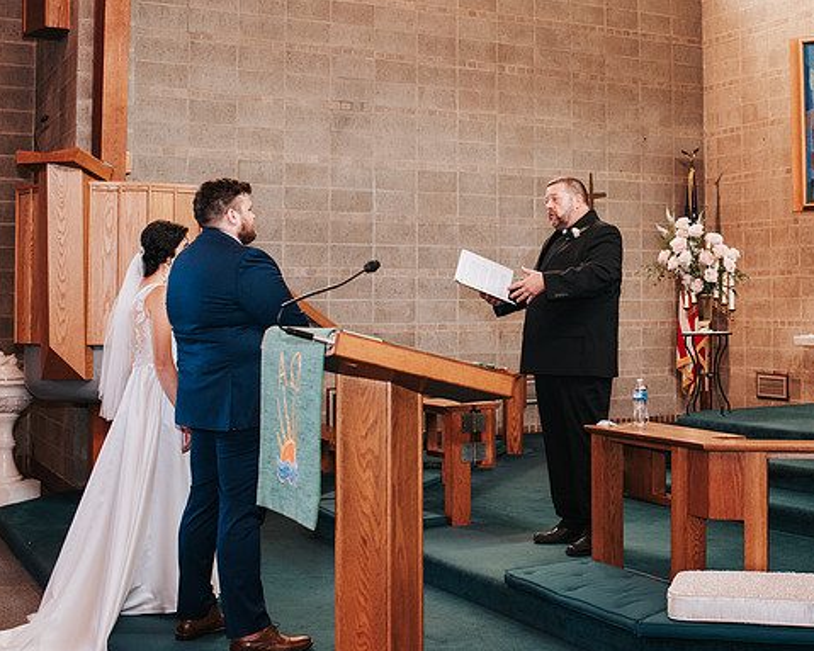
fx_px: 1252
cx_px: 555
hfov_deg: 35.6
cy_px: 232
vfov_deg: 29.0
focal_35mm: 52
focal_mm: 35
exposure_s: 1/125
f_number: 3.2
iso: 900
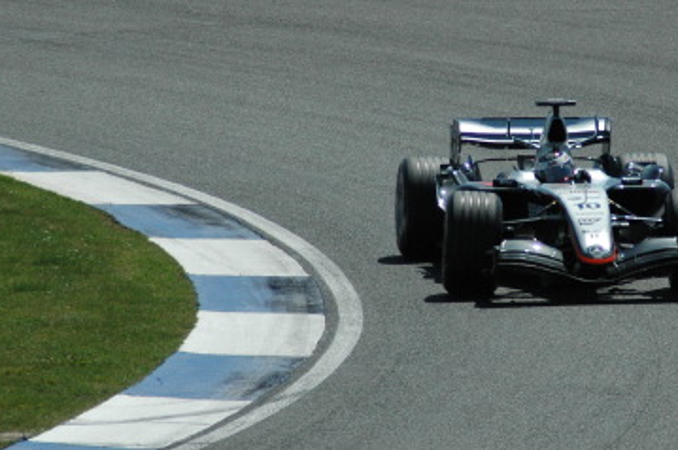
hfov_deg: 2.6
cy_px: 173
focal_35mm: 802
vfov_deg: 1.7
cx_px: 523
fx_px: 15077
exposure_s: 1/2500
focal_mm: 300
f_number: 9
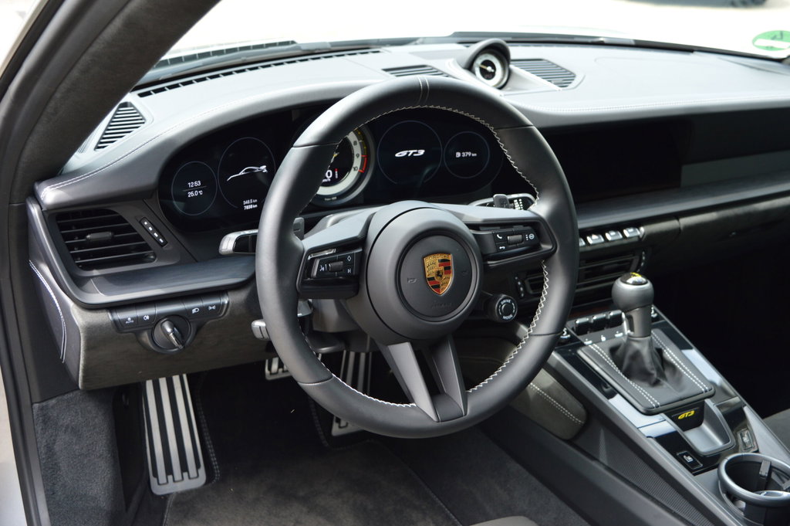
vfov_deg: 31.8
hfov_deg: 46.4
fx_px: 921
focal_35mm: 42
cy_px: 263
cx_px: 395
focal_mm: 28
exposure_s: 1/125
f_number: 5.6
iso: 400
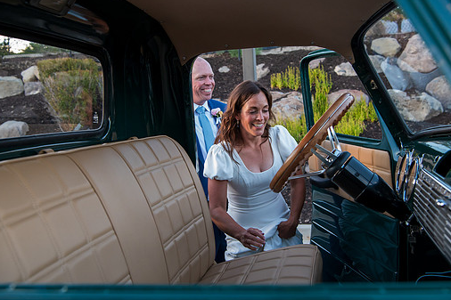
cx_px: 234
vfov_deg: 34.2
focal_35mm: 39
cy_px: 152
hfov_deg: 49.6
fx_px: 488
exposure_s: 1/320
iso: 3200
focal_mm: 34
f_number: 5
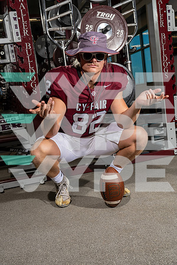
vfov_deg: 51.9
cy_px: 132
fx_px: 273
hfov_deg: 35.9
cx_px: 88
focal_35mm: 37
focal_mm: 37
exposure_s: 1/250
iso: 200
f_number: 5.6
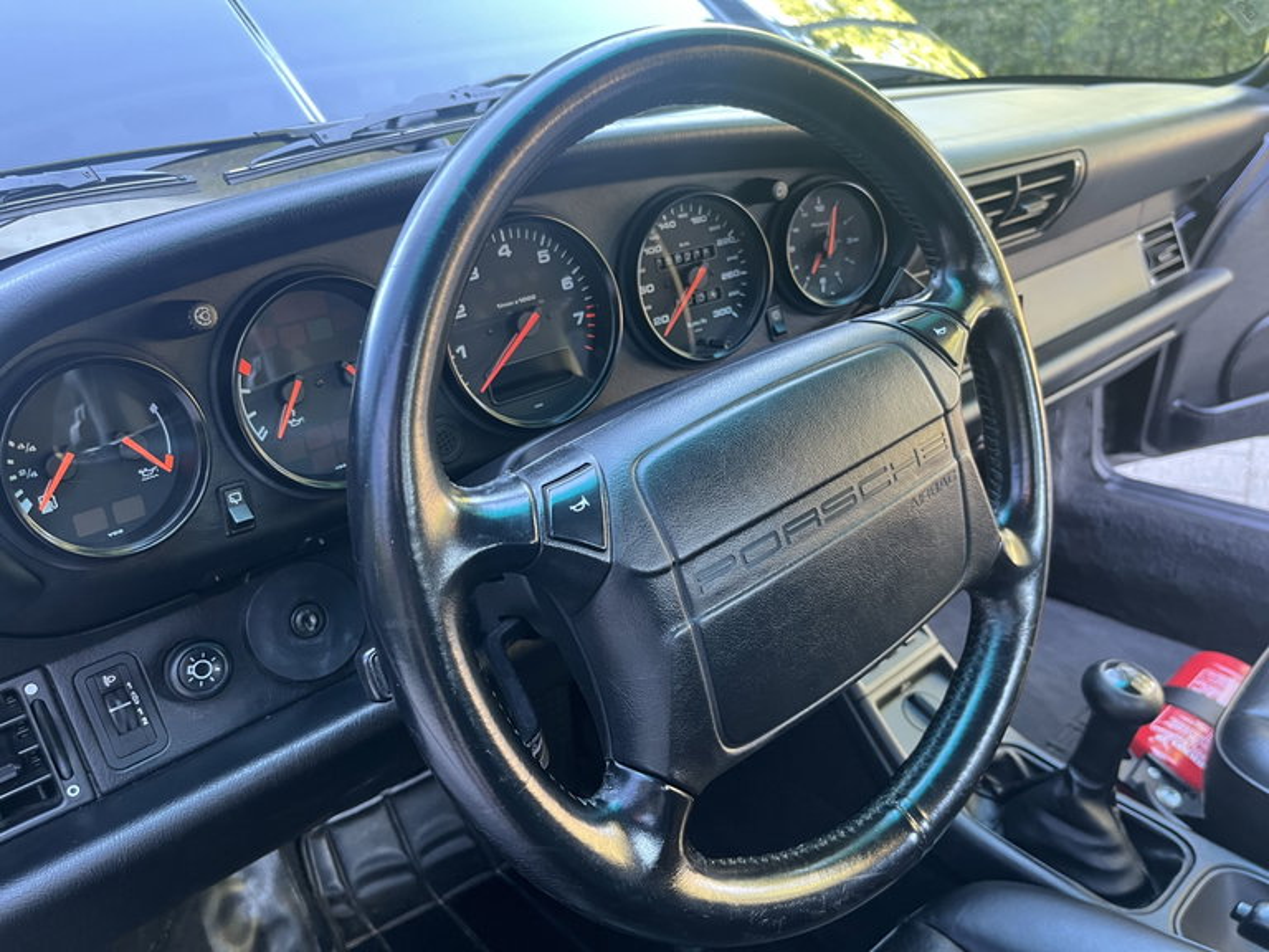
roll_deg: +5.5
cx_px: 634
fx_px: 953
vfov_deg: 53.1
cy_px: 476
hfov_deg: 67.3
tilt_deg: -26.5
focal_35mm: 26
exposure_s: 1/60
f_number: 1.6
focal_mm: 5.1
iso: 200
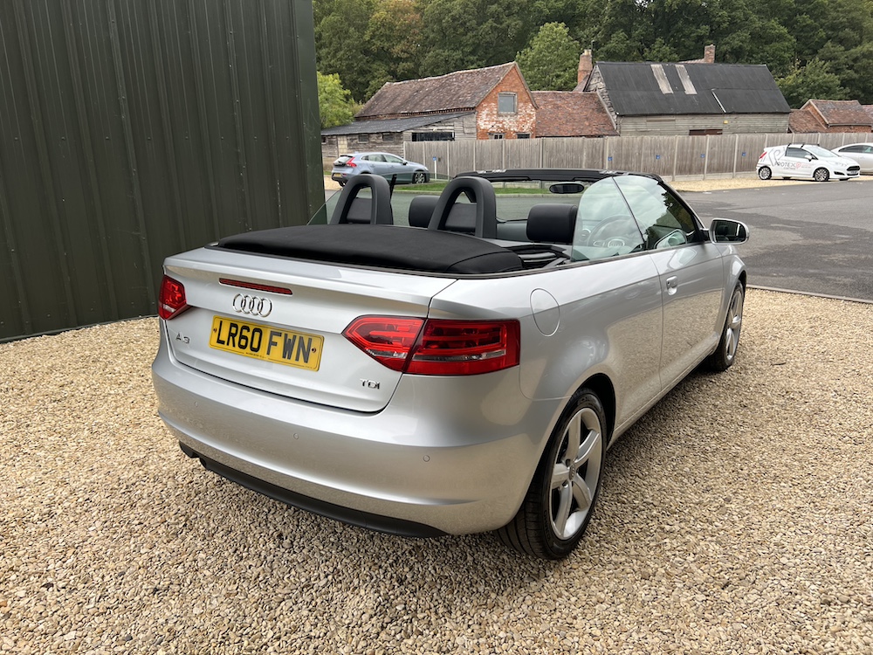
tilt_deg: -15.0
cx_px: 436
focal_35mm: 26
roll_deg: +1.7
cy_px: 328
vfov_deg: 53.1
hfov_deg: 67.3
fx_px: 656
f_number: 1.5
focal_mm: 5.7
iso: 50
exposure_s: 1/509
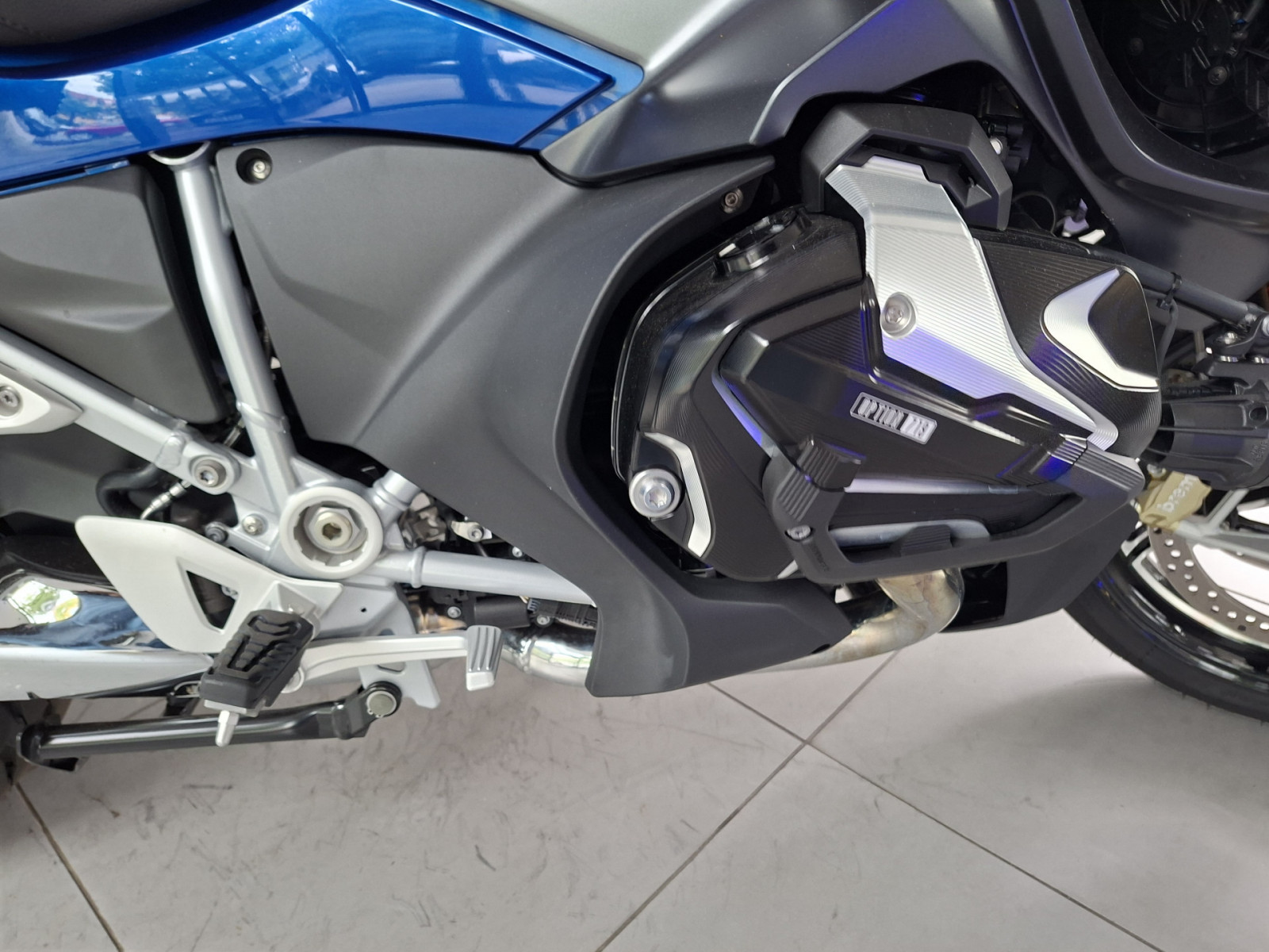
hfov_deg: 73.9
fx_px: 843
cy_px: 476
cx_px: 634
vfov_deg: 58.9
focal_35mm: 23
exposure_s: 1/33
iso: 250
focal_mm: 5.54
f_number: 1.8
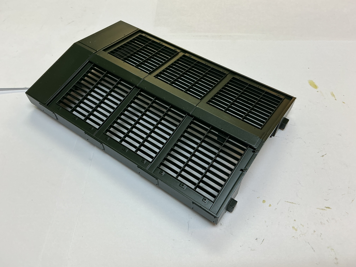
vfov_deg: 48.2
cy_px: 134
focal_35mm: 29
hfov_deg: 61.7
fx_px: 298
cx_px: 178
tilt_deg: -55.1
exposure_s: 1/100
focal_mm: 3
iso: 32
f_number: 1.8
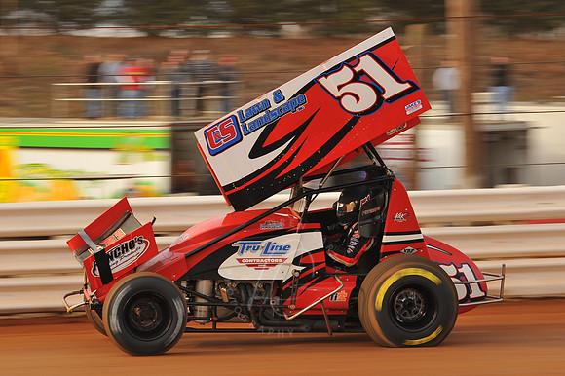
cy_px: 188
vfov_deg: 9.5
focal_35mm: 145
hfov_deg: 14.2
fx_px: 2274
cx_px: 282
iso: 400
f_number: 10
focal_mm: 145
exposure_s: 1/320
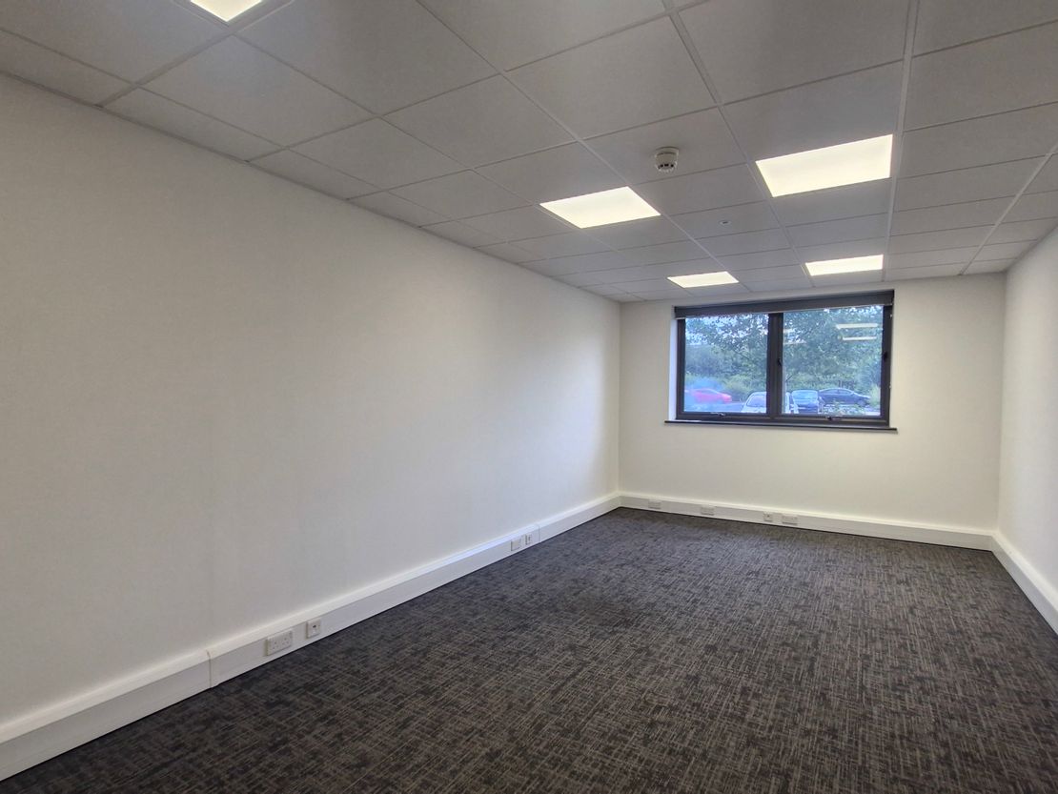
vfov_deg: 89.9
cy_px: 397
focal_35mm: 13
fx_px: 397
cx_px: 529
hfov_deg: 106.2
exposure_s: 1/50
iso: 125
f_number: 2.2
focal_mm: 1.74
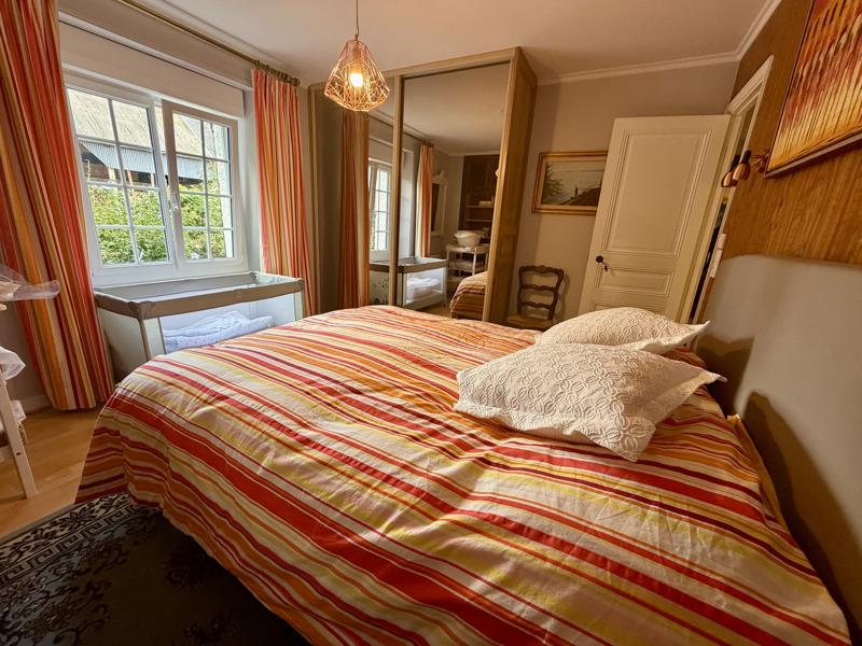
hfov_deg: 102.1
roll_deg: -3.1
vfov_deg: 85.7
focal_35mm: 14
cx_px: 431
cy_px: 323
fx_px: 349
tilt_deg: -16.6
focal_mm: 2.22
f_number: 2.2
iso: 320
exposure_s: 1/100
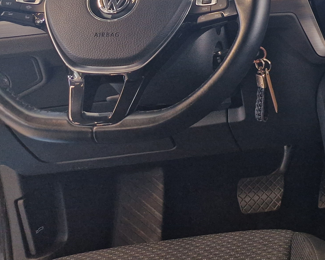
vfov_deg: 23.6
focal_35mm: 61
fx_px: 587
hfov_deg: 25.8
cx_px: 440
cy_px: -17
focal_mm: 5.4
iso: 125
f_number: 1.8
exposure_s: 1/180
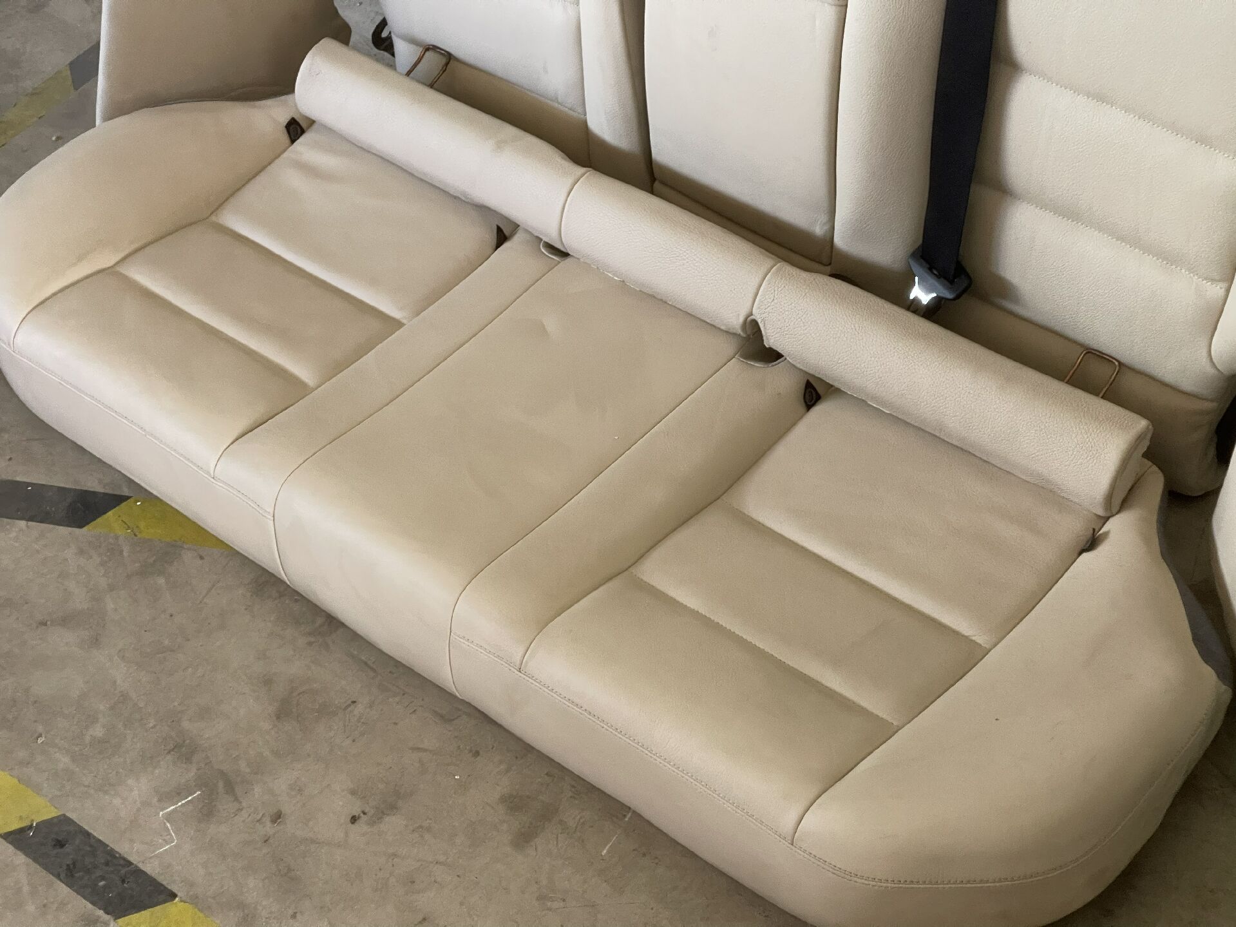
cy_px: 464
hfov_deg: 30.3
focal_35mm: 64
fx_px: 2285
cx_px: 618
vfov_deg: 22.9
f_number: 2.2
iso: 250
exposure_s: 1/60
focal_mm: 7.5
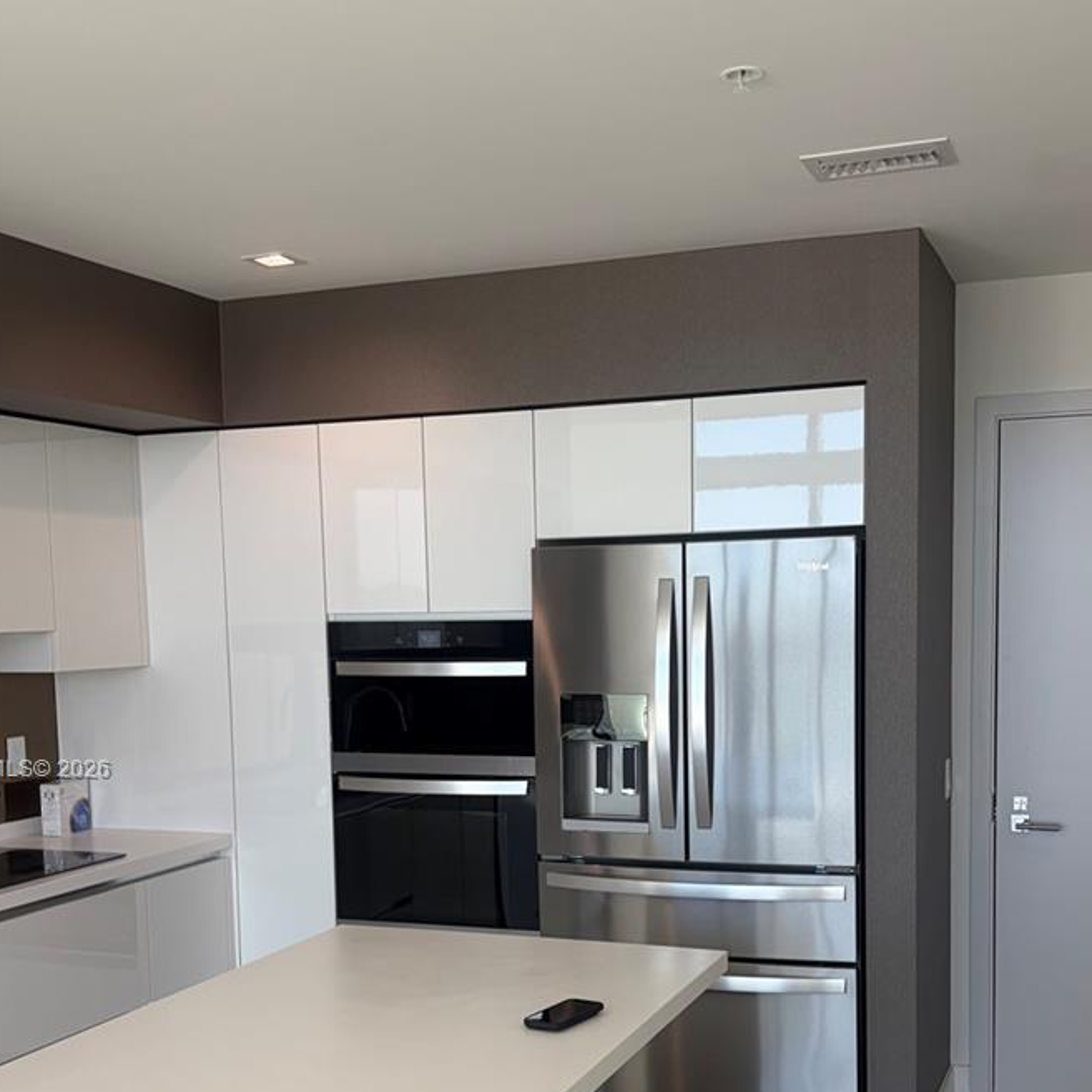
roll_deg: +2.4
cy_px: 771
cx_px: 550
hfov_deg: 40.0
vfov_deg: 39.3
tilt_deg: -3.9
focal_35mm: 42
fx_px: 1499
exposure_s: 1/317
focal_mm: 5.96
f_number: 1.6
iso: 50
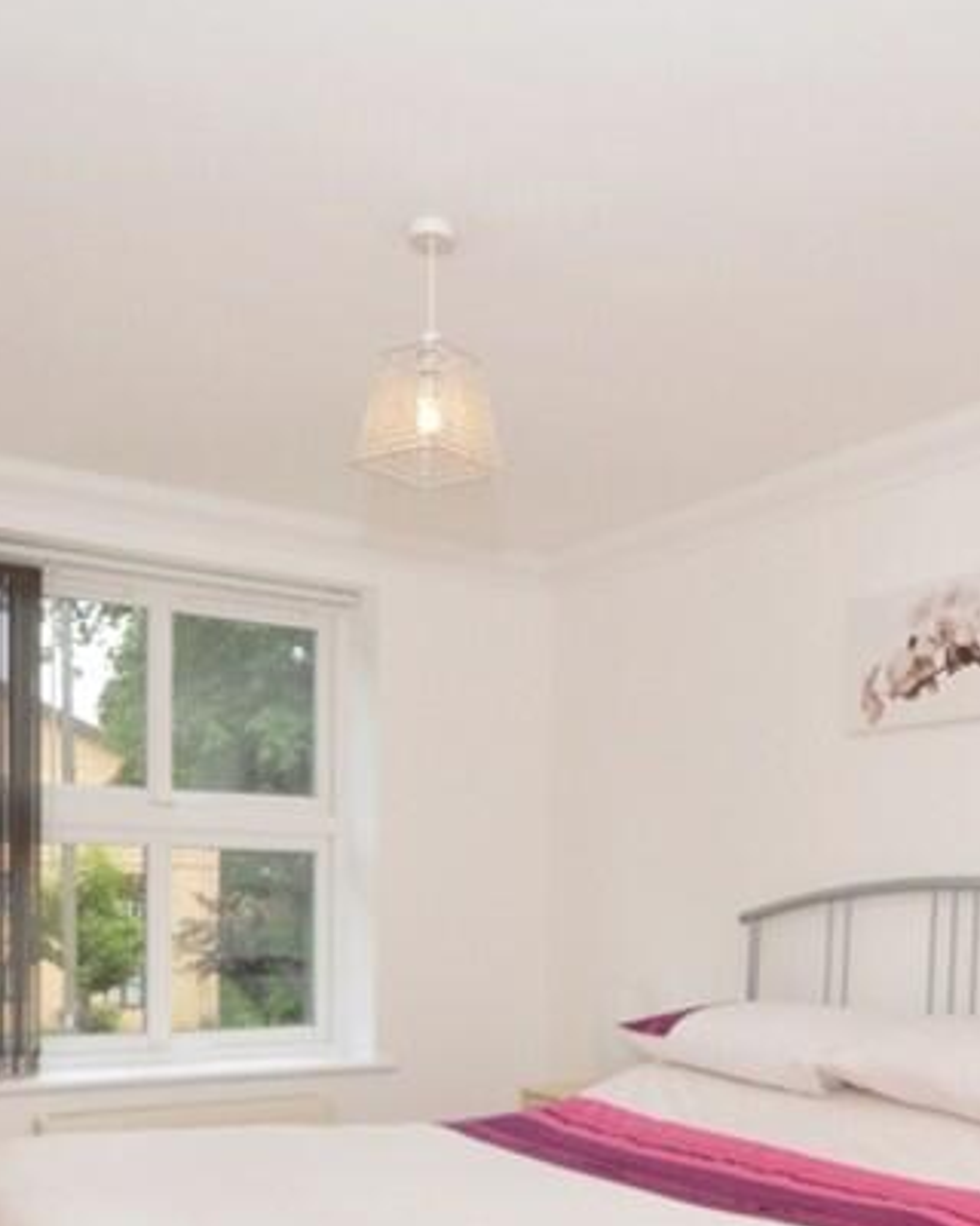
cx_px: 564
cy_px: 929
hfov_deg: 41.1
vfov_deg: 48.2
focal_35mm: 36
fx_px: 1305
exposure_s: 1/60
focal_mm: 10
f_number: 16
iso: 800
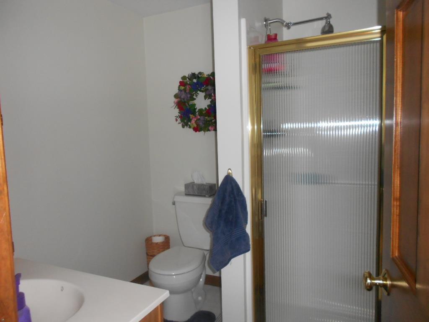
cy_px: 161
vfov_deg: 53.1
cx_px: 214
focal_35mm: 26
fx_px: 322
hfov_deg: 67.3
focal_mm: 4.6
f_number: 3.2
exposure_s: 1/25
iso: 200
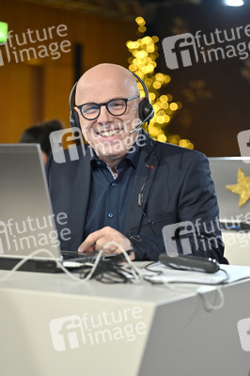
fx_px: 730
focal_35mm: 70
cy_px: 188
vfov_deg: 28.9
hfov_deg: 19.4
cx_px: 125
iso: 1600
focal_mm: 70
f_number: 2.8
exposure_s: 1/250
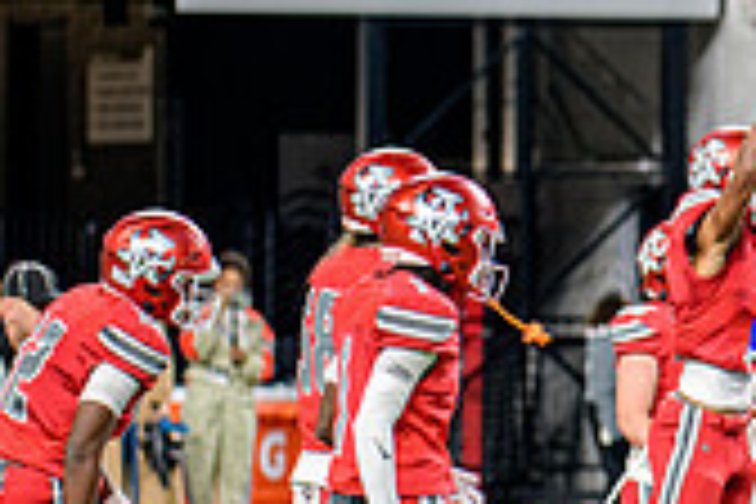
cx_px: 909
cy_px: 358
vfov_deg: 2.7
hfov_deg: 4.1
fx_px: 10520
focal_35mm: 501
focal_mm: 145
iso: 1250
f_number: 2.8
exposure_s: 1/400
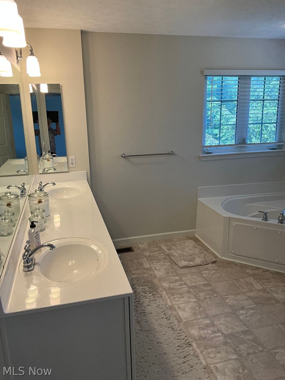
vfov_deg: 61.7
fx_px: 318
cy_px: 190
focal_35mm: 29
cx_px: 142
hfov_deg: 48.2
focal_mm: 3
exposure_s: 1/120
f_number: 1.8
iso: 40
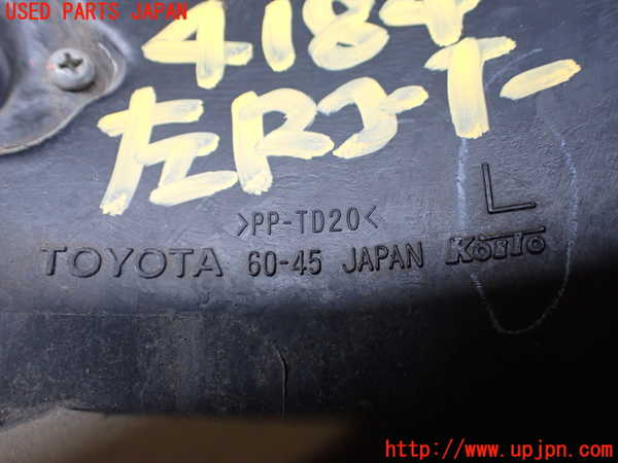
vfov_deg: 46.8
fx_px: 536
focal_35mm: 30
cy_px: 232
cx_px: 309
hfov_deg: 60.0
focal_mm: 5.4
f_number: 2.3
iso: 500
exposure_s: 1/125
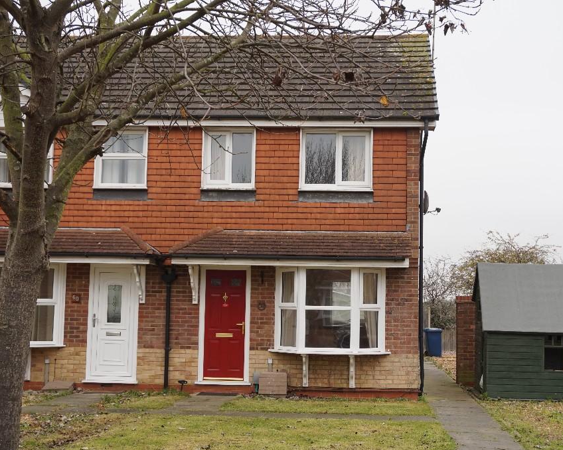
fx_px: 850
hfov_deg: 36.6
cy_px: 226
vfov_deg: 29.7
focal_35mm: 51
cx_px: 328
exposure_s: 1/80
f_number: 5.6
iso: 100
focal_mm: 30
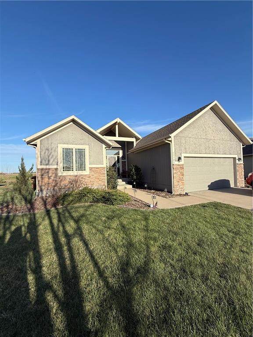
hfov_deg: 85.7
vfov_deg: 102.1
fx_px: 136
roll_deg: +1.2
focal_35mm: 14
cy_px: 168
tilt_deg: +2.0
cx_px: 126
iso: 50
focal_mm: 2.22
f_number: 2.2
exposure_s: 1/1464
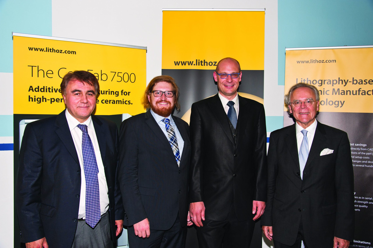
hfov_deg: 60.3
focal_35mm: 31
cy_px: 124
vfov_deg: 42.3
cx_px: 186
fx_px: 321
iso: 640
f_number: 6.3
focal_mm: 31
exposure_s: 1/60
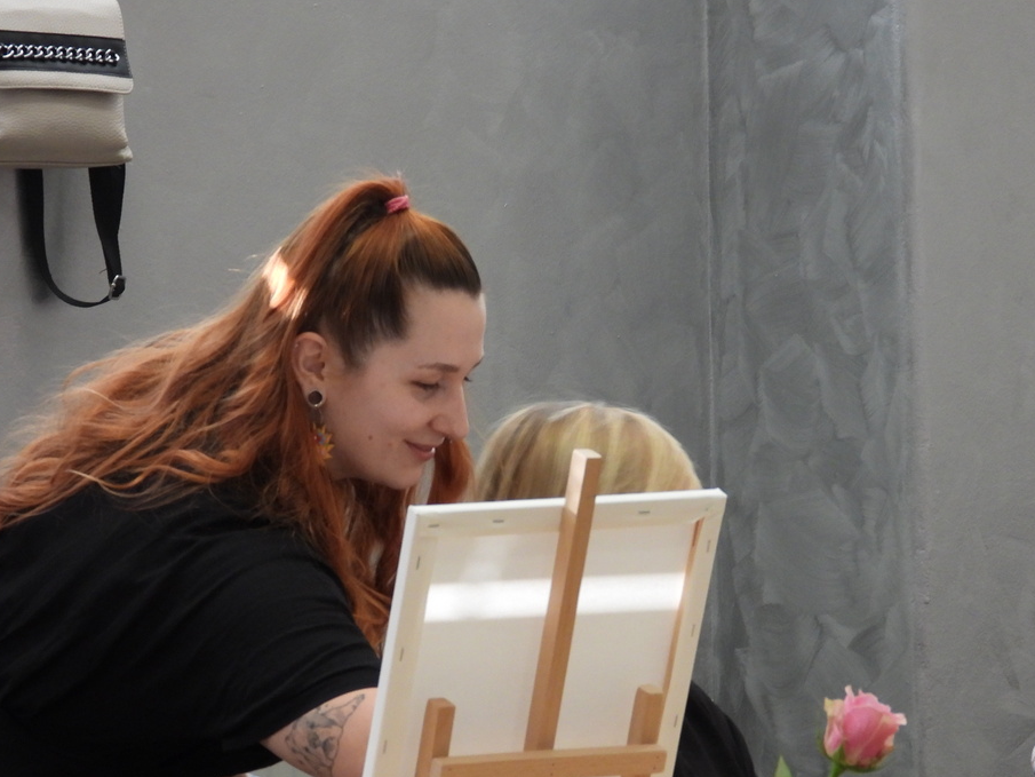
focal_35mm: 338
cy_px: 490
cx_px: 562
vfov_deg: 4.4
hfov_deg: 5.9
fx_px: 10107
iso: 400
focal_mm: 45.8
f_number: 4.5
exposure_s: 1/30
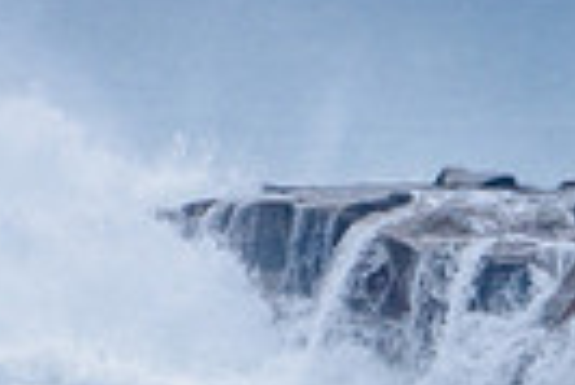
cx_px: 726
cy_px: 722
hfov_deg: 0.8
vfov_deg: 0.5
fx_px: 42644
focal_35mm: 2667
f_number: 5.6
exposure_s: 1/2000
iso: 250
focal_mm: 500
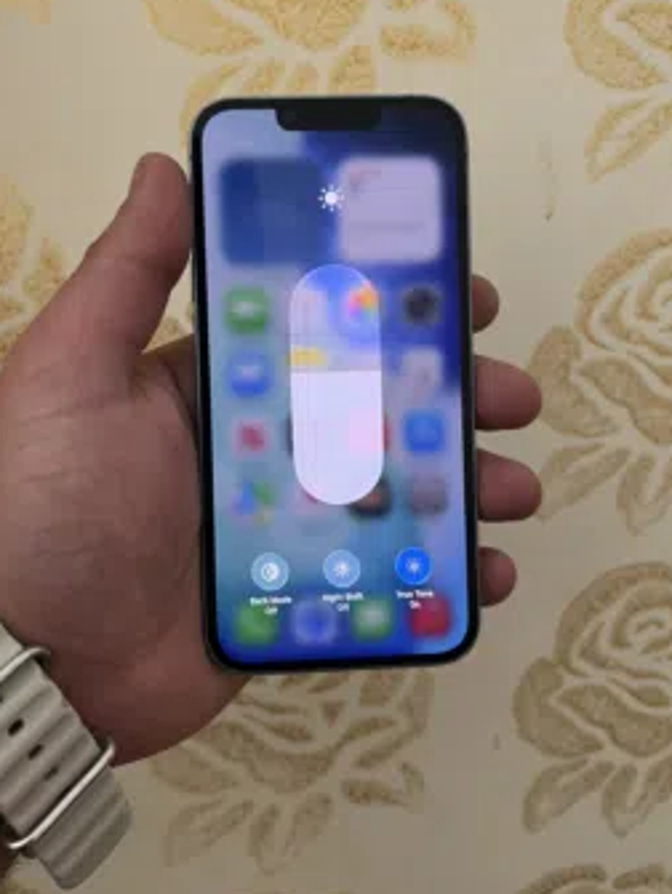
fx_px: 801
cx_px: 301
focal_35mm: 31
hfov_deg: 45.5
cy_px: 387
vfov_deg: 58.1
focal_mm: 5.7
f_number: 1.5
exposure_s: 1/60
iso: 250
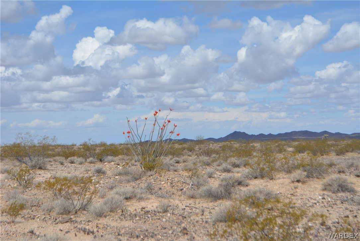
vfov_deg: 16.6
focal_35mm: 82
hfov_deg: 24.6
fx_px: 825
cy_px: 120
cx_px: 180
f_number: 8
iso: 400
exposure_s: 1/2000
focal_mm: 55
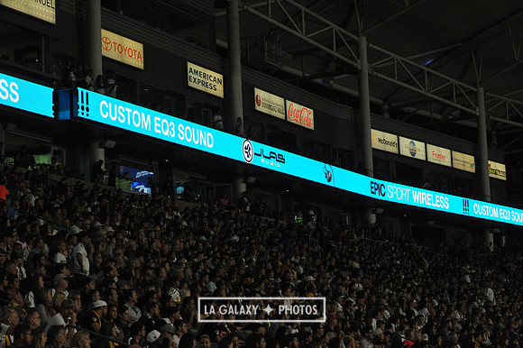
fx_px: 1423
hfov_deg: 20.8
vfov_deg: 13.9
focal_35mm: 98
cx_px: 262
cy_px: 174
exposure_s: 1/500
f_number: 11
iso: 3200
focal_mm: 98
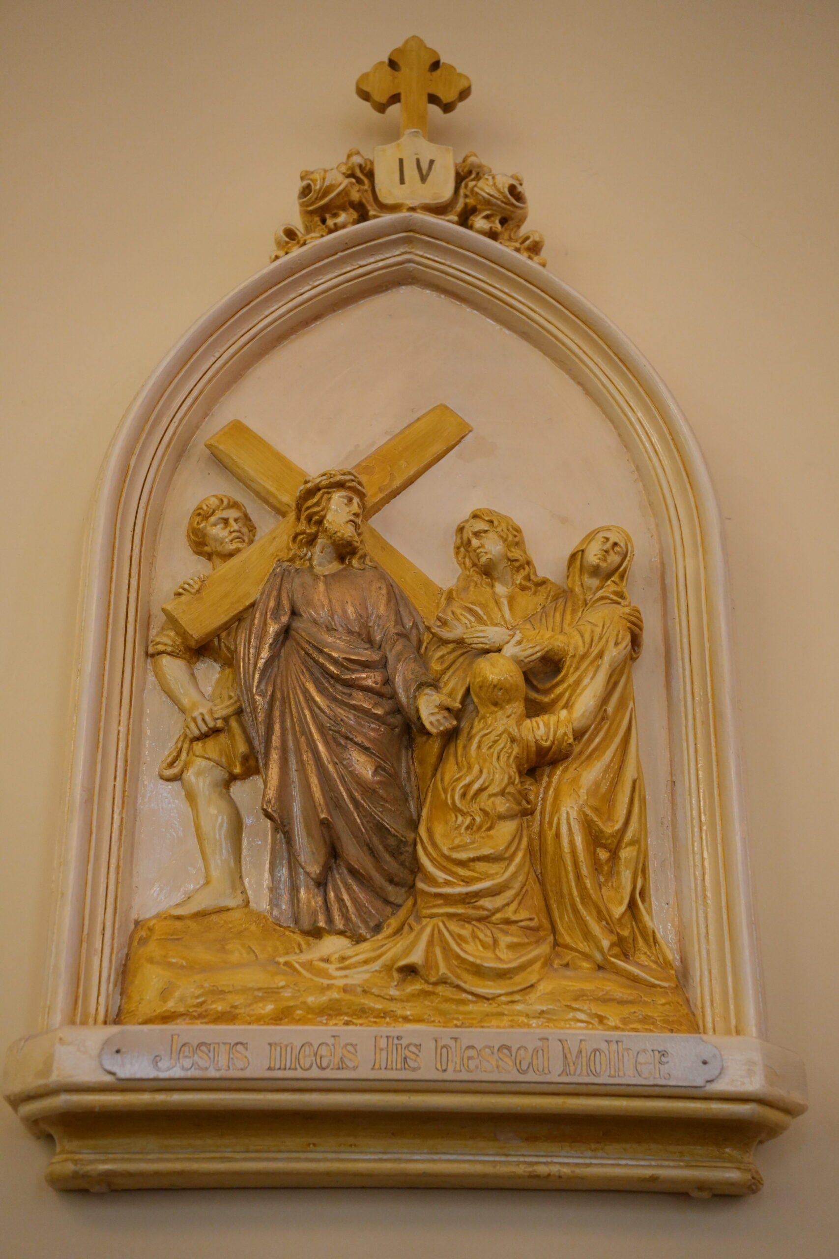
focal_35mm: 46
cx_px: 420
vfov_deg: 42.4
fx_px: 1620
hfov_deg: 29.0
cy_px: 630
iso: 1600
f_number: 2.2
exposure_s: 1/160
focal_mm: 30.9
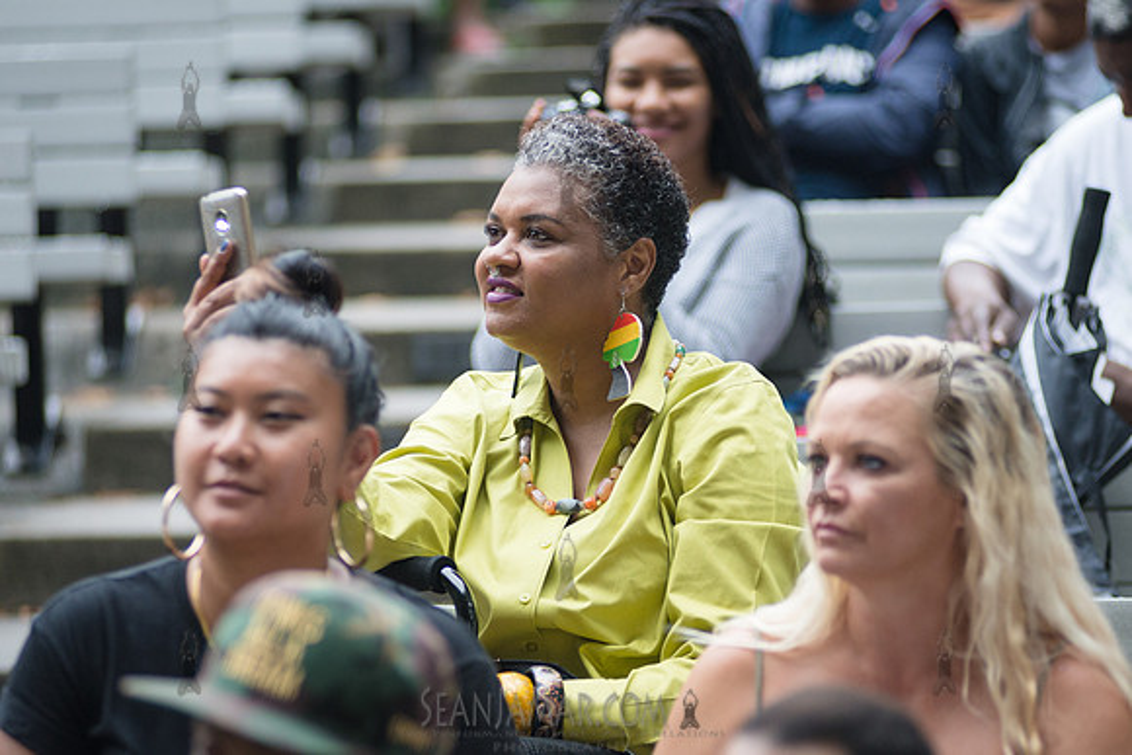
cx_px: 612
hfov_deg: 11.0
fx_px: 5897
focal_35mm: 188
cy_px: 410
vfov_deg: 7.3
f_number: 2.8
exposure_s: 1/1000
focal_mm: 145
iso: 1250
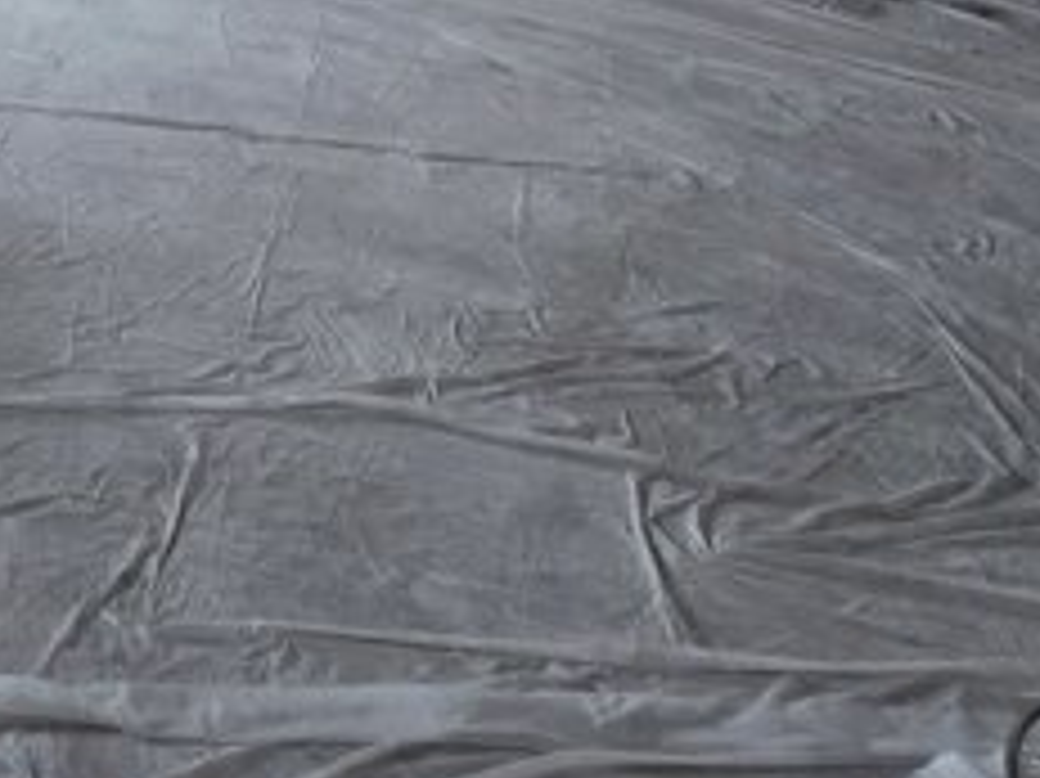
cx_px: -239
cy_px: -472
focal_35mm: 45
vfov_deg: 23.5
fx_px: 1351
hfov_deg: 33.4
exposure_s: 1/60
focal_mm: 2.2
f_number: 2.2
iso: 200
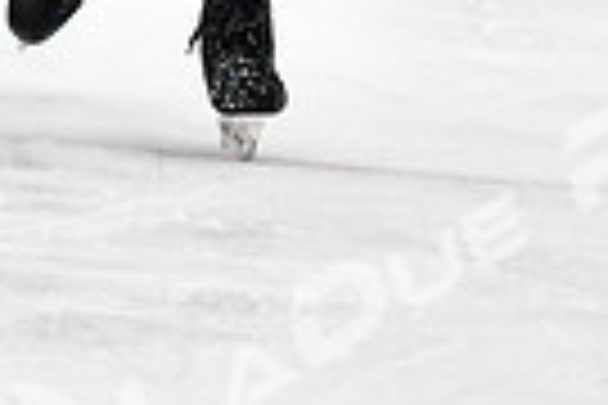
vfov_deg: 1.6
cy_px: -173
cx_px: -99
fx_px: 14152
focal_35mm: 838
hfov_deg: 2.5
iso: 5000
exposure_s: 1/1250
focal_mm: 130
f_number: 2.8
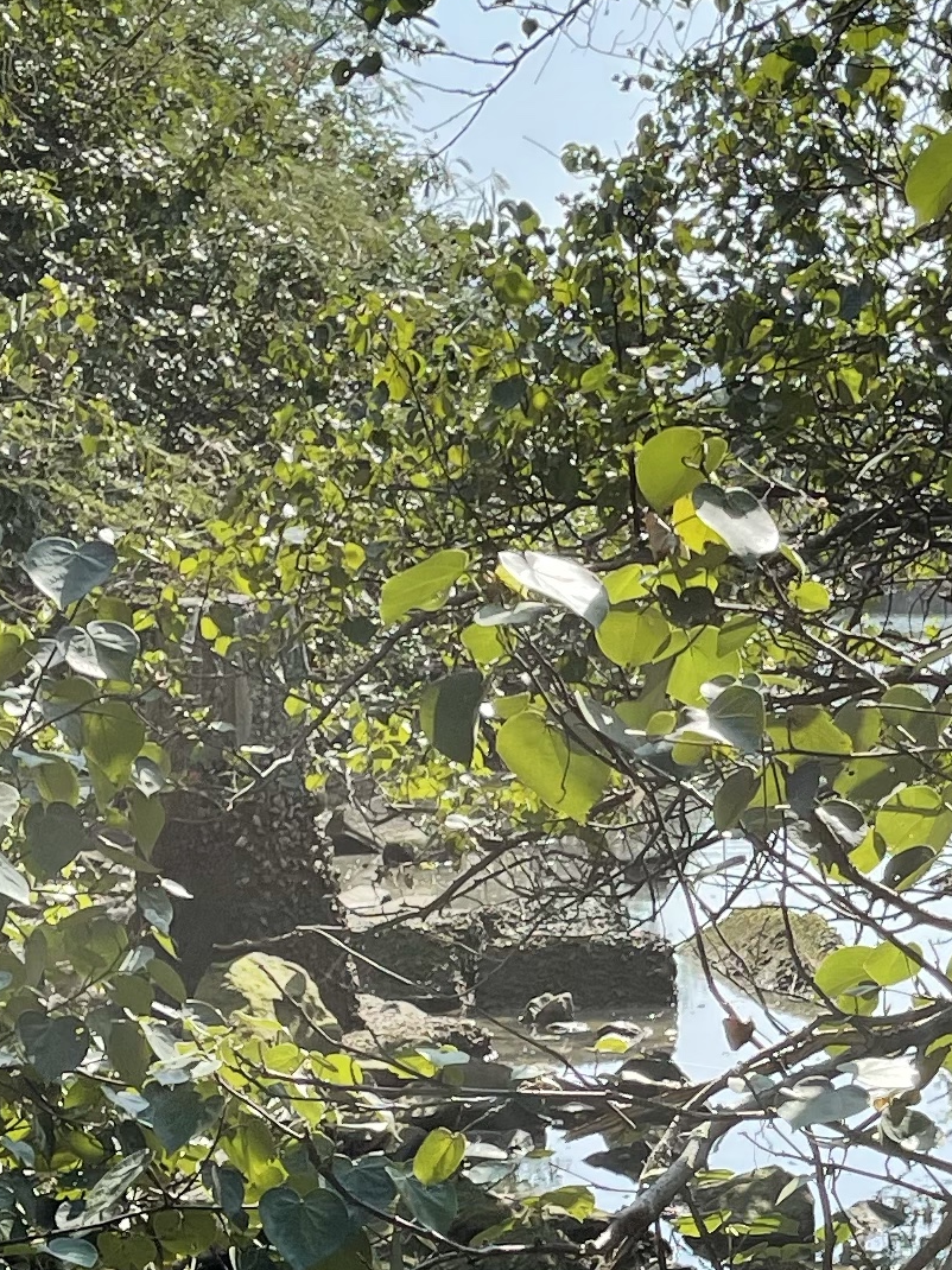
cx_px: 773
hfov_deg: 15.0
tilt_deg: -5.8
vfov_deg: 19.9
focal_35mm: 98
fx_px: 3595
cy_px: 917
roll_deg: +0.7
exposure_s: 1/3559
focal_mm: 5.1
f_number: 1.6
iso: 32
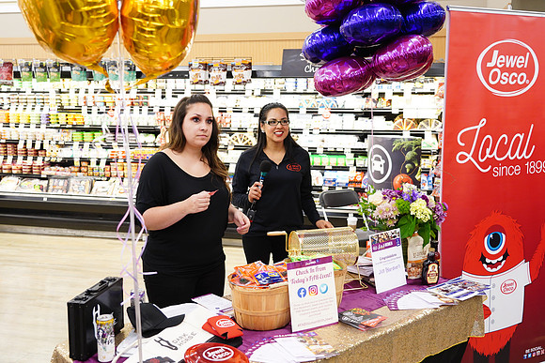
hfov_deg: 53.1
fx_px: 545
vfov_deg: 36.9
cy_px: 182
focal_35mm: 36
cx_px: 272
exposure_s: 1/100
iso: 2000
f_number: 4
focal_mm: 36
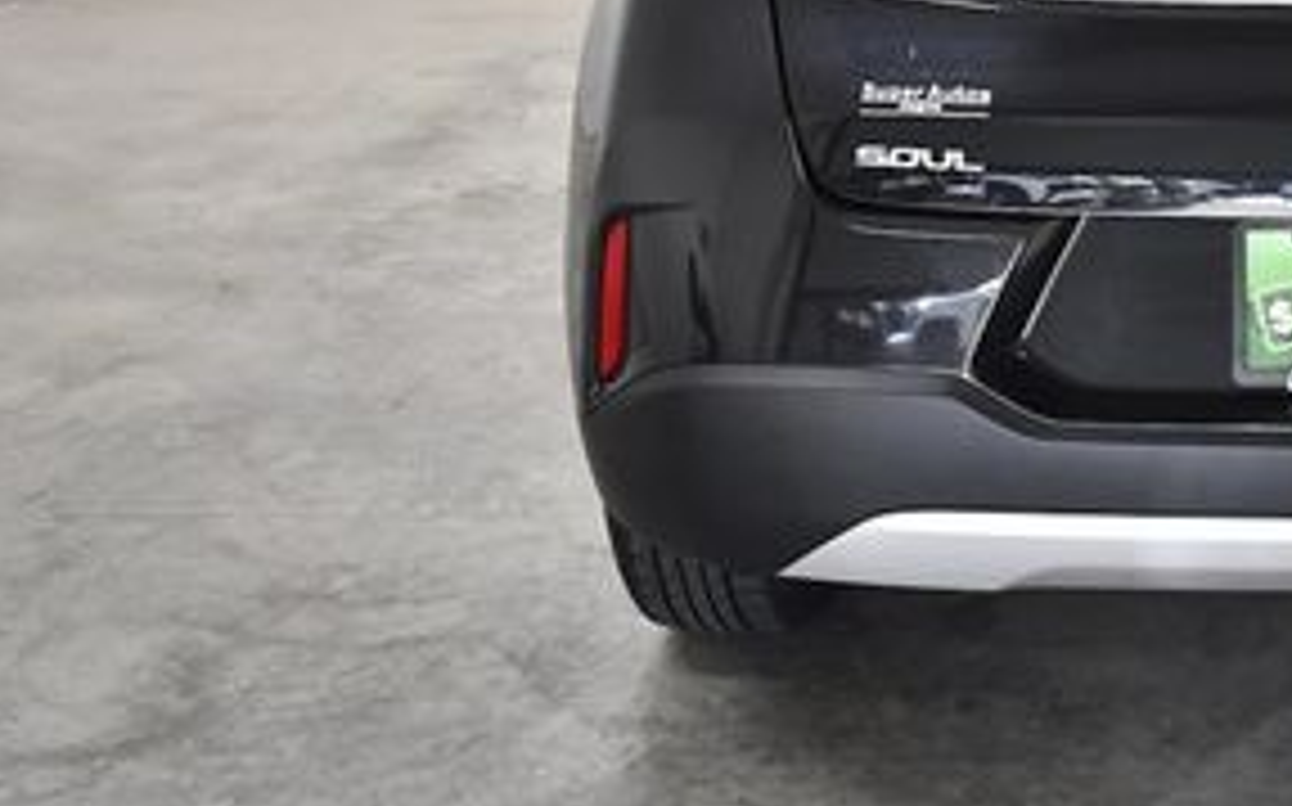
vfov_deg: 16.8
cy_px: -65
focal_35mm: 75
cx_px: 1423
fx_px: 2639
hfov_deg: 25.5
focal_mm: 22
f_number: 4
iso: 1250
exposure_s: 1/640
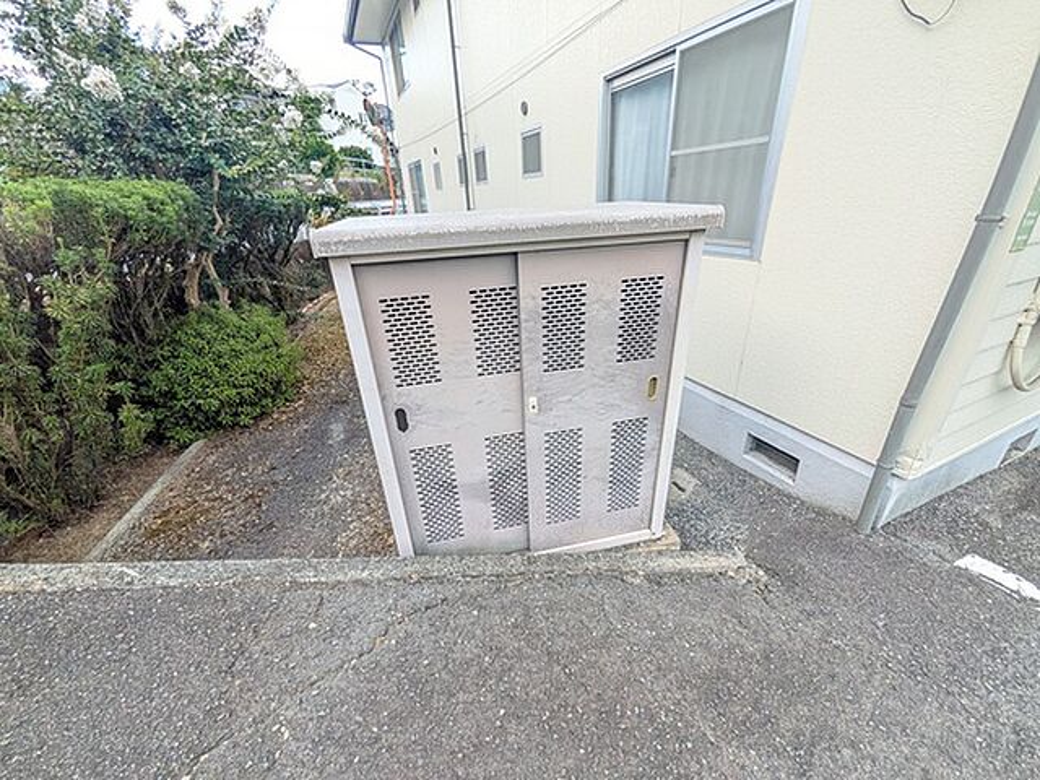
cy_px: 390
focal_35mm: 14
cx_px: 520
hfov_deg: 102.1
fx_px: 421
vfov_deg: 85.7
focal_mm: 1.85
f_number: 2.2
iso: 131
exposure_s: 1/231
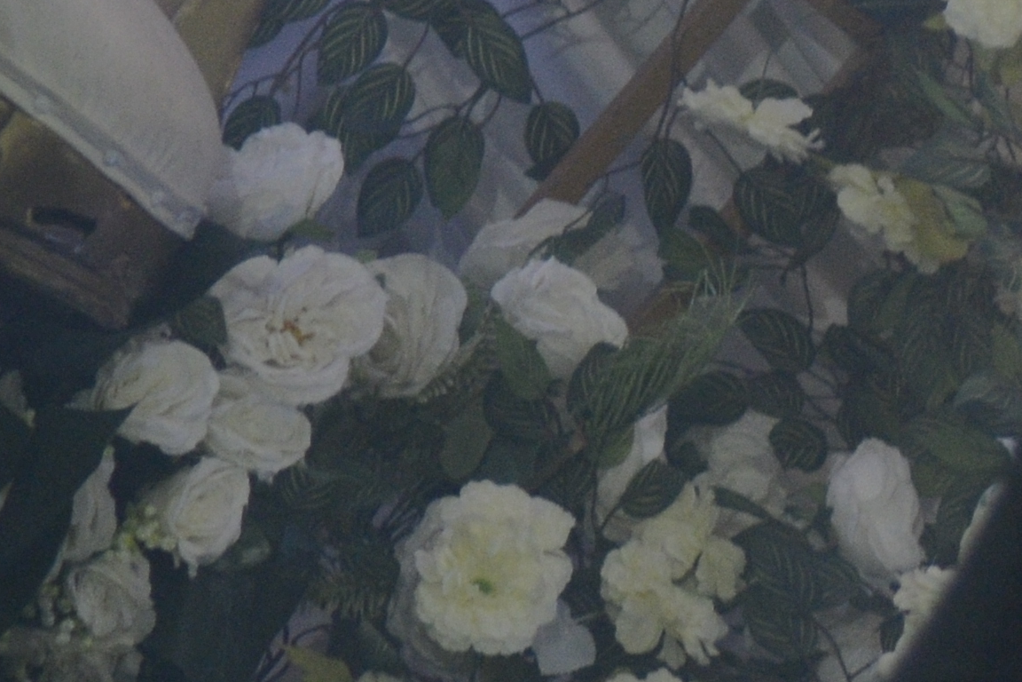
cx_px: 1942
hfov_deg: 3.1
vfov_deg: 2.1
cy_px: 317
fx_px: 18735
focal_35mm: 660
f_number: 4
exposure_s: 1/200
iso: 800
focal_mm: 110
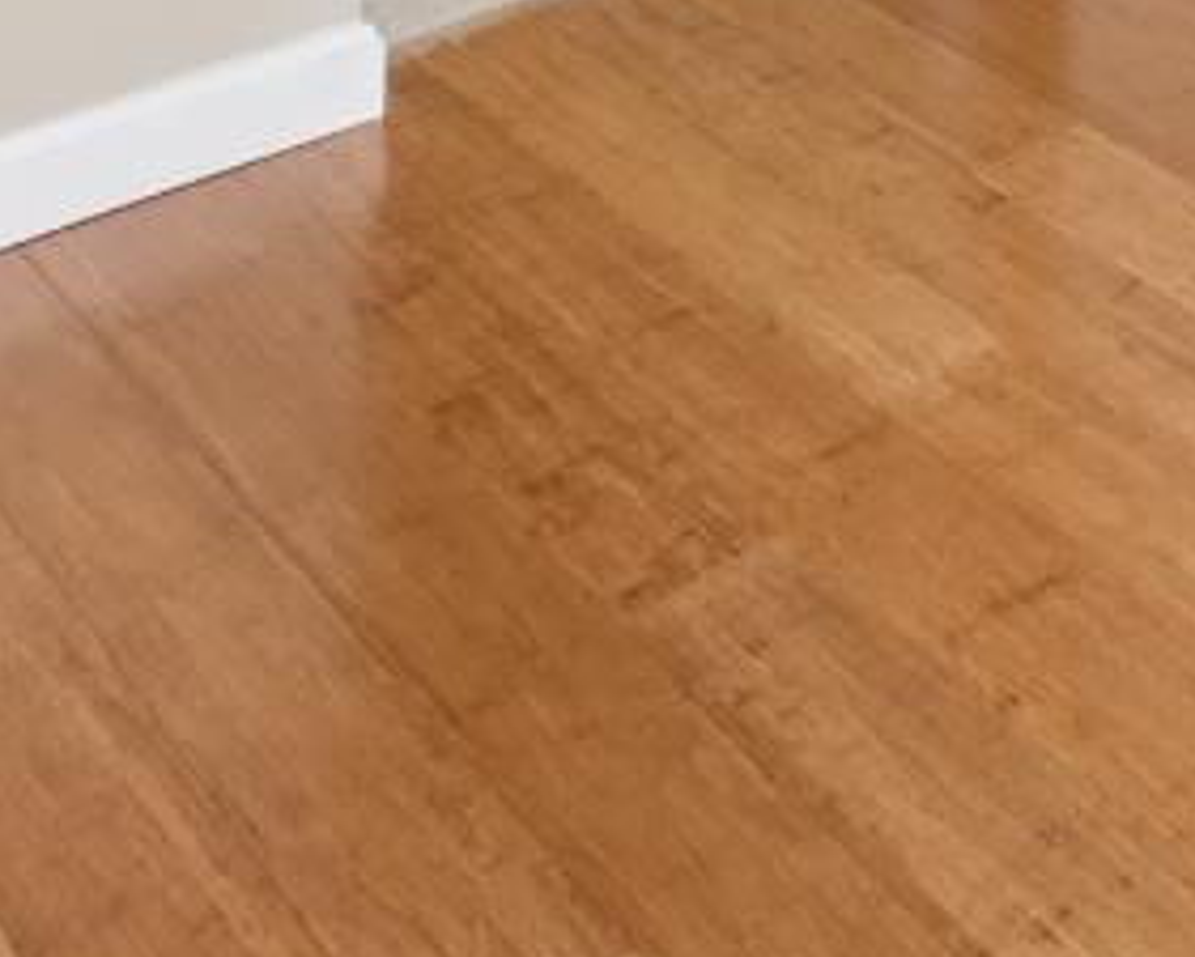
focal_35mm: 73
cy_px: -1189
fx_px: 2583
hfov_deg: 24.5
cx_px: 1276
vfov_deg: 15.0
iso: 640
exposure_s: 1/20
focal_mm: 7
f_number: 7.1
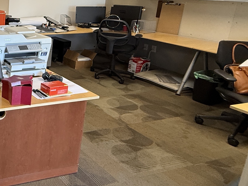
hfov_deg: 39.2
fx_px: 244
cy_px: 38
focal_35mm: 34
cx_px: -49
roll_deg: +0.3
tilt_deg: -12.1
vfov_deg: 40.1
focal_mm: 2.22
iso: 200
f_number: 2.2
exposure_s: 1/60
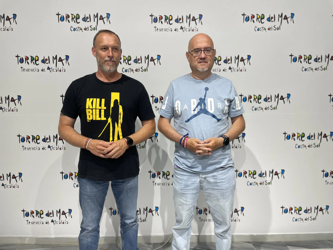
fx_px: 250
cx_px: 166
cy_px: 125
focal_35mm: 26
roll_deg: +0.5
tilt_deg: -6.0
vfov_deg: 53.1
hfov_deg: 67.3
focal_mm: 4.2
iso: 50
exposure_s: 1/100
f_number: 1.6
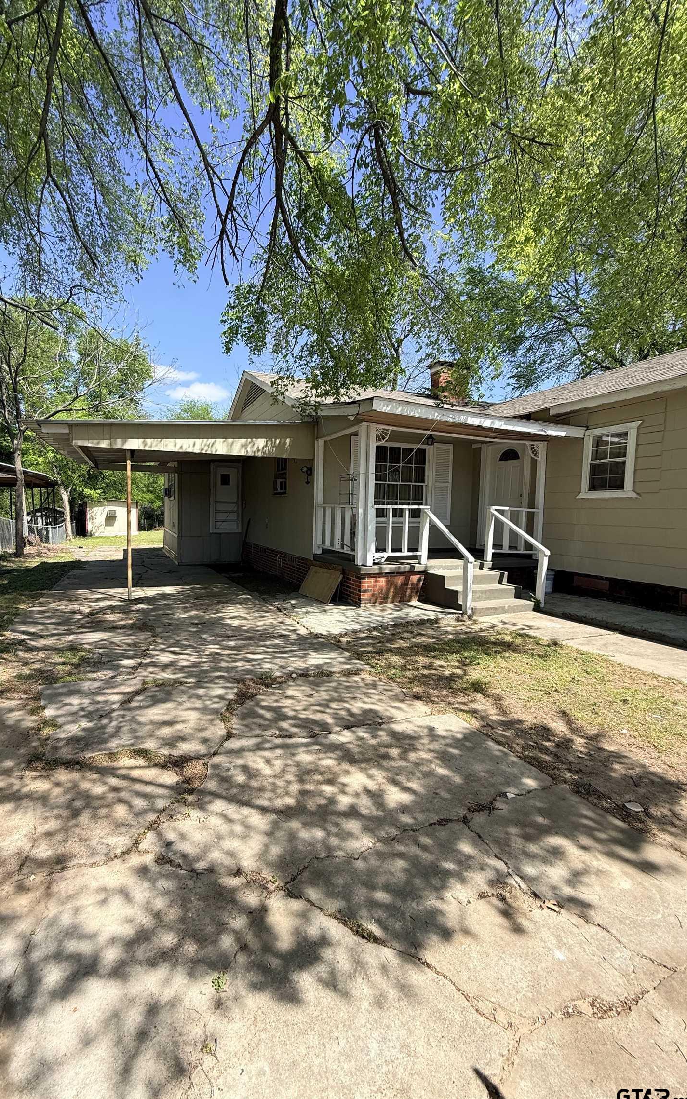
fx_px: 449
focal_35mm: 15
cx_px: 277
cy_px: 548
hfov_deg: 74.0
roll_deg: -1.0
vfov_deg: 101.5
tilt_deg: -3.9
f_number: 2.2
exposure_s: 1/914
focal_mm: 2.22
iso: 50
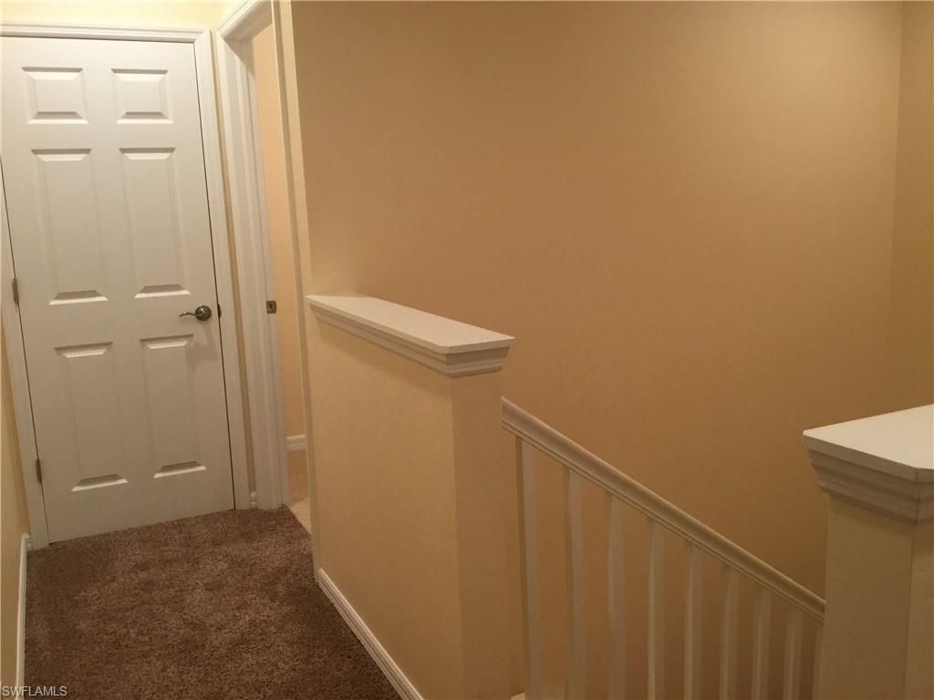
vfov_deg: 45.4
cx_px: 467
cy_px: 350
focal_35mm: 31
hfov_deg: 58.4
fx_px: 836
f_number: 2.4
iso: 100
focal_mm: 3.3
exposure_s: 1/30
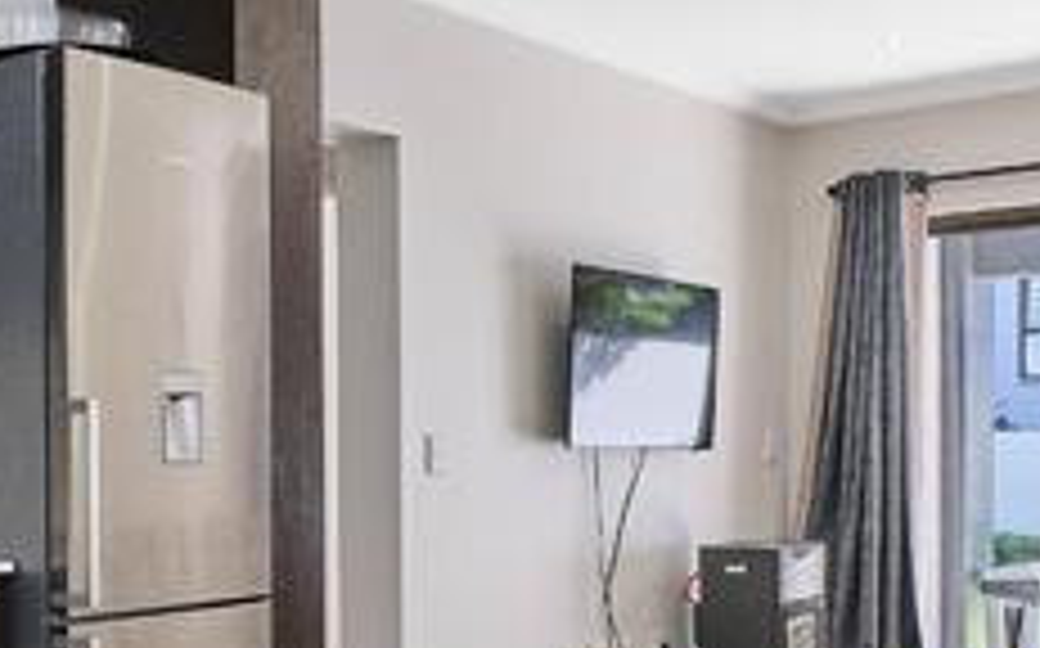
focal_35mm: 53
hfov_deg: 37.3
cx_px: 257
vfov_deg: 24.1
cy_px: 475
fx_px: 1501
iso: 800
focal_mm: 10
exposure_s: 1/50
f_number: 10
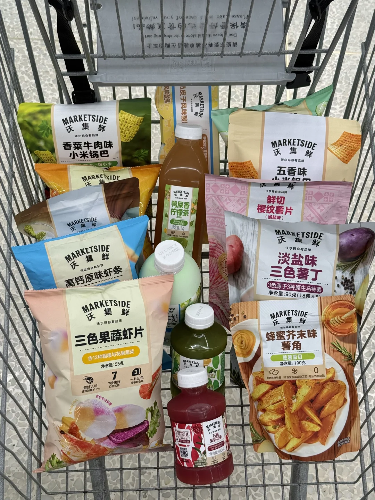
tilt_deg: -60.7
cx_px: 188
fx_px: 693
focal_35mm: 48
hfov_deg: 30.3
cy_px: 250
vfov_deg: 39.7
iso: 50
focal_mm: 6.76
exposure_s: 1/160
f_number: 1.78
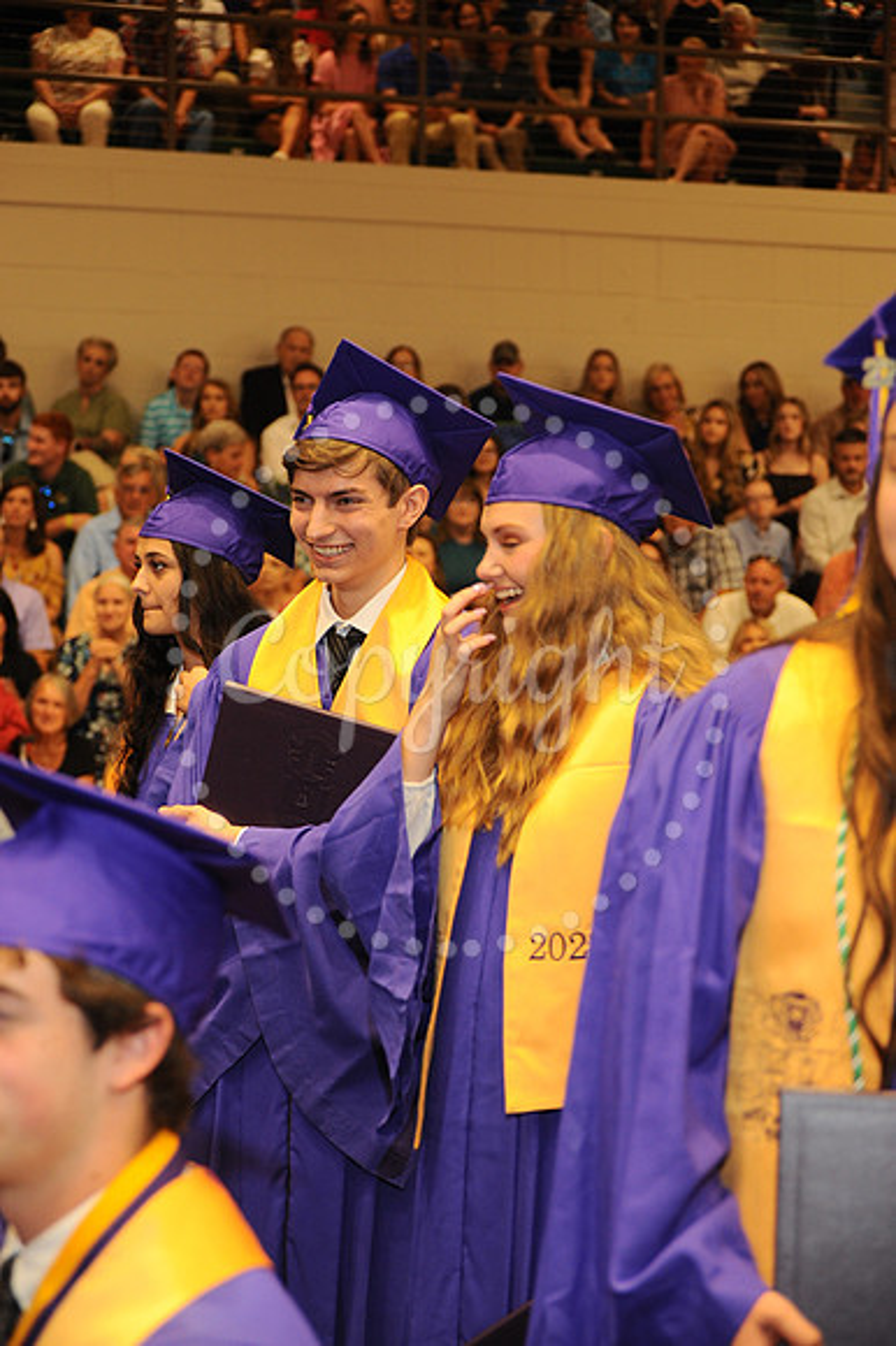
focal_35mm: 92
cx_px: 448
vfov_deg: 22.2
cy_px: 673
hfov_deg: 14.8
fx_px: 3439
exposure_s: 1/60
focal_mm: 92
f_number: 5.6
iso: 1250
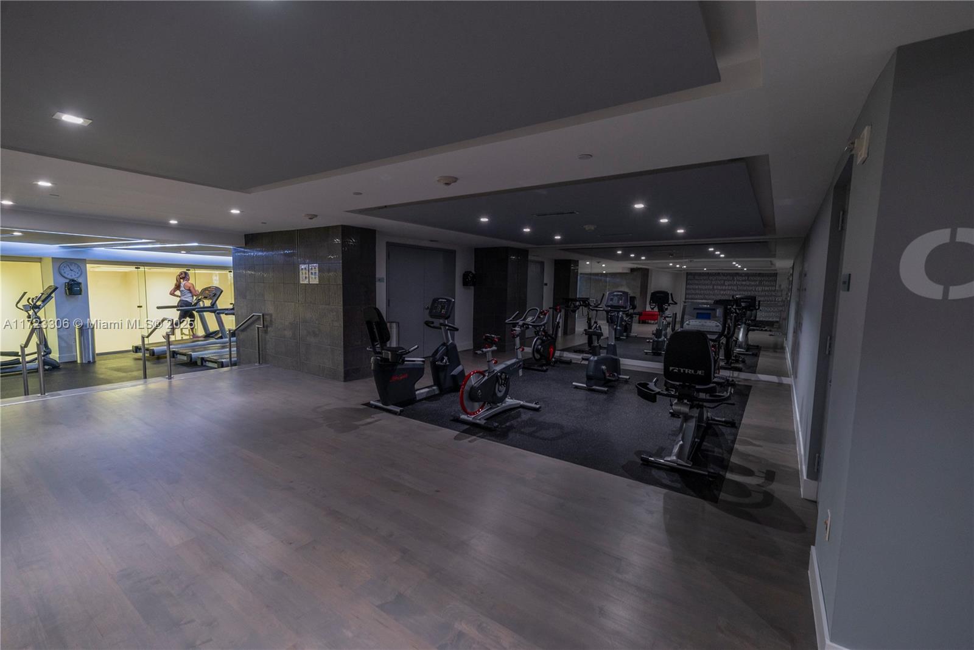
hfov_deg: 100.4
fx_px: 406
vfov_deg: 77.3
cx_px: 487
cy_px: 325
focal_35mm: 15
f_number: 6.3
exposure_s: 1/25
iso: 1250
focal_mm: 15
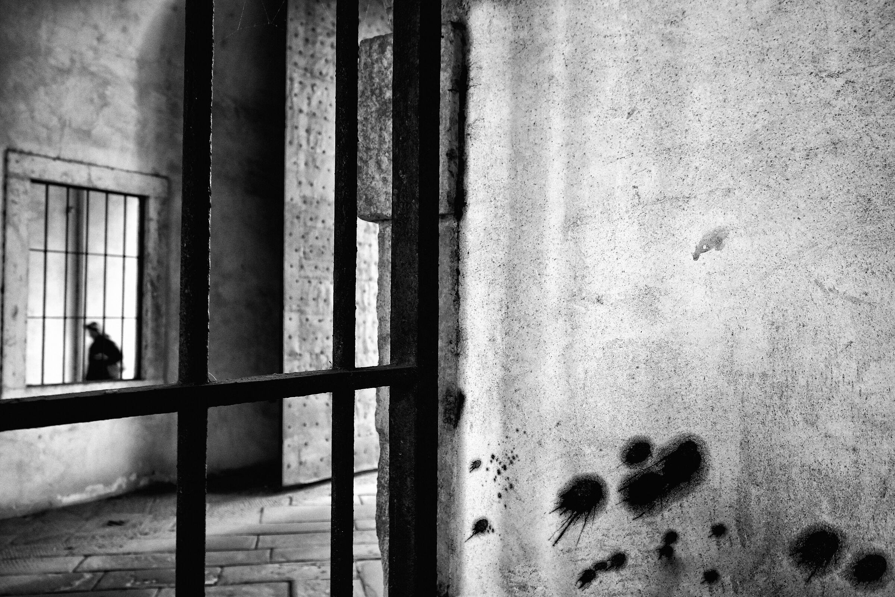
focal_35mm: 32
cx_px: 448
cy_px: 298
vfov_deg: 41.7
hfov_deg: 59.5
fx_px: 783
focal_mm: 21
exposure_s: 1/15
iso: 200
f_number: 5.6
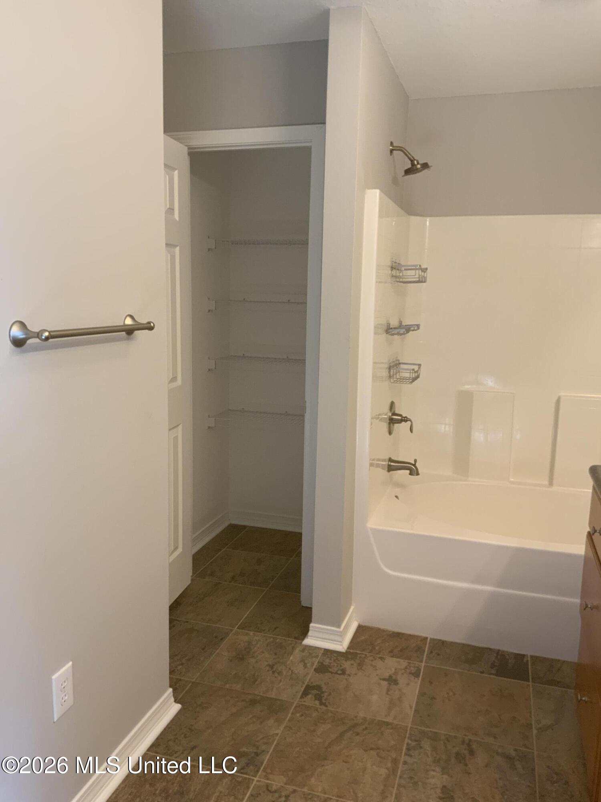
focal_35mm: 29
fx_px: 671
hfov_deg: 48.2
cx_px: 300
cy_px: 401
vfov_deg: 61.7
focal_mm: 3
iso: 80
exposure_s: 1/60
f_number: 1.8
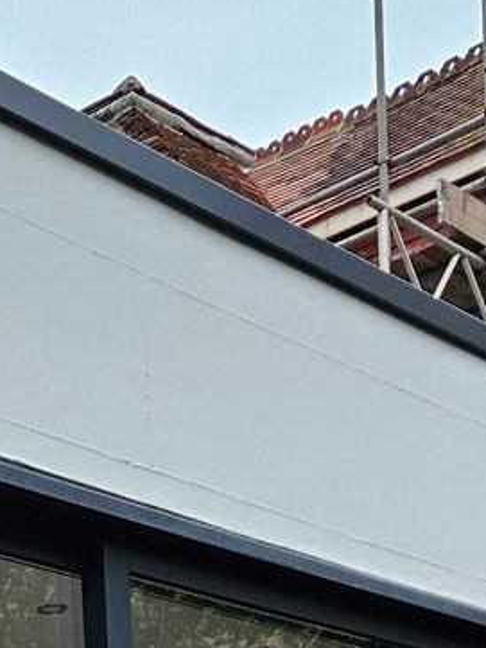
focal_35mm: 102
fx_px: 1908
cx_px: -47
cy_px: 1109
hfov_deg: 14.2
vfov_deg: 16.6
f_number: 1.8
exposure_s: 1/100
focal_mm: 5.4
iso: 160
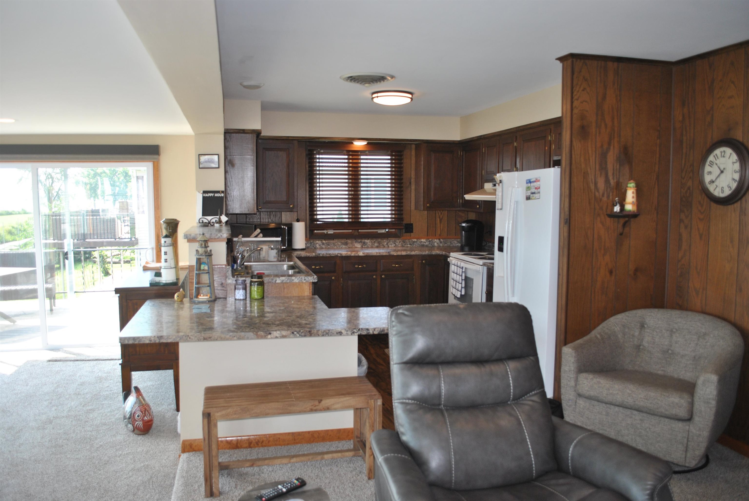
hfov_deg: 67.3
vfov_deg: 48.0
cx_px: 374
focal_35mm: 27
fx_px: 562
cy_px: 250
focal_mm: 18
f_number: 3.5
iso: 200
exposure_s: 1/125
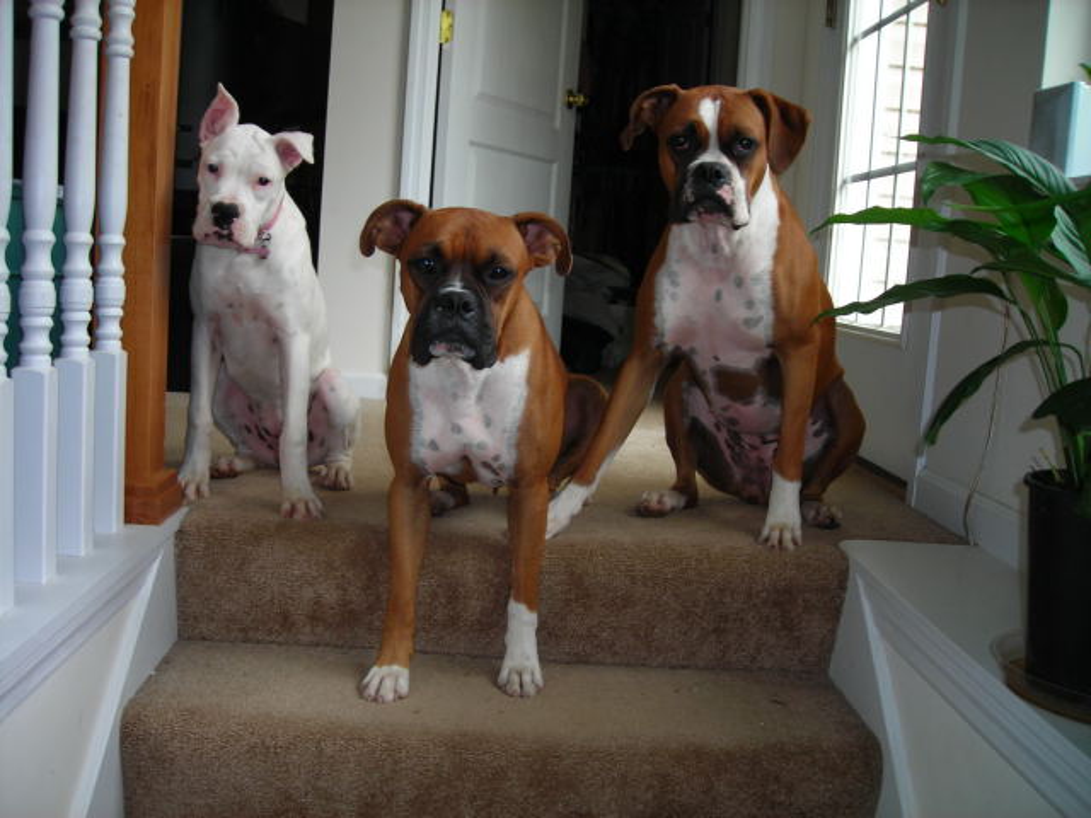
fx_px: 1198
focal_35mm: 38
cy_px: 409
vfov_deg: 37.7
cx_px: 546
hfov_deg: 49.0
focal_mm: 6.3
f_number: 3.2
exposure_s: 1/30
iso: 50
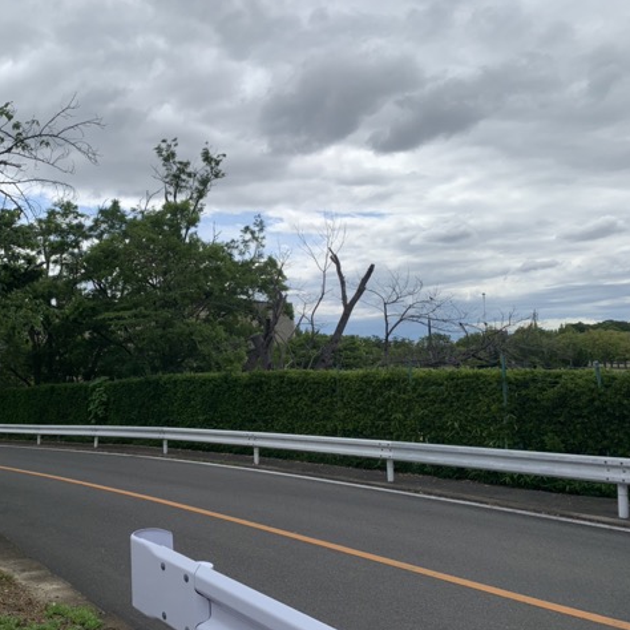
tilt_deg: +3.6
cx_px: 210
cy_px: 314
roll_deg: +1.5
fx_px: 638
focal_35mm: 31
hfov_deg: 51.6
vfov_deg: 52.5
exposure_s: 1/3289
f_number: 1.8
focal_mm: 4.25
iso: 25
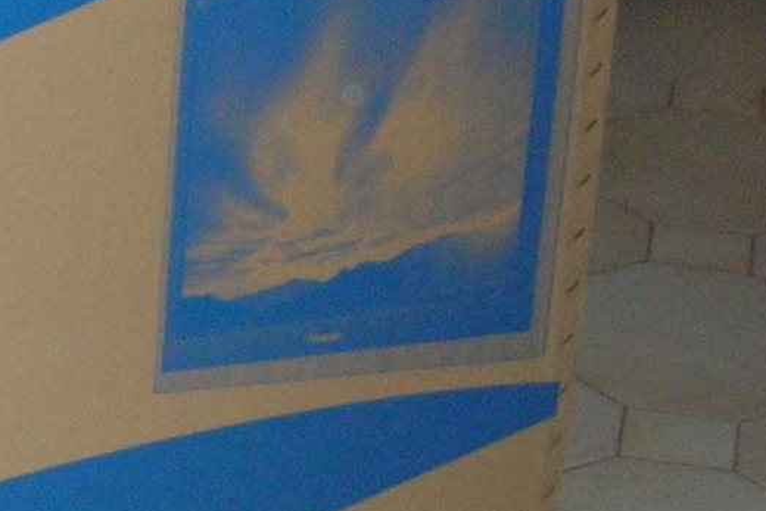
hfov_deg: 12.4
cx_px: -249
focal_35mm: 160
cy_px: 392
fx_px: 3405
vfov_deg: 8.6
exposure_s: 1/60.1
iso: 123
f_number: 2.8
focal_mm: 5.8
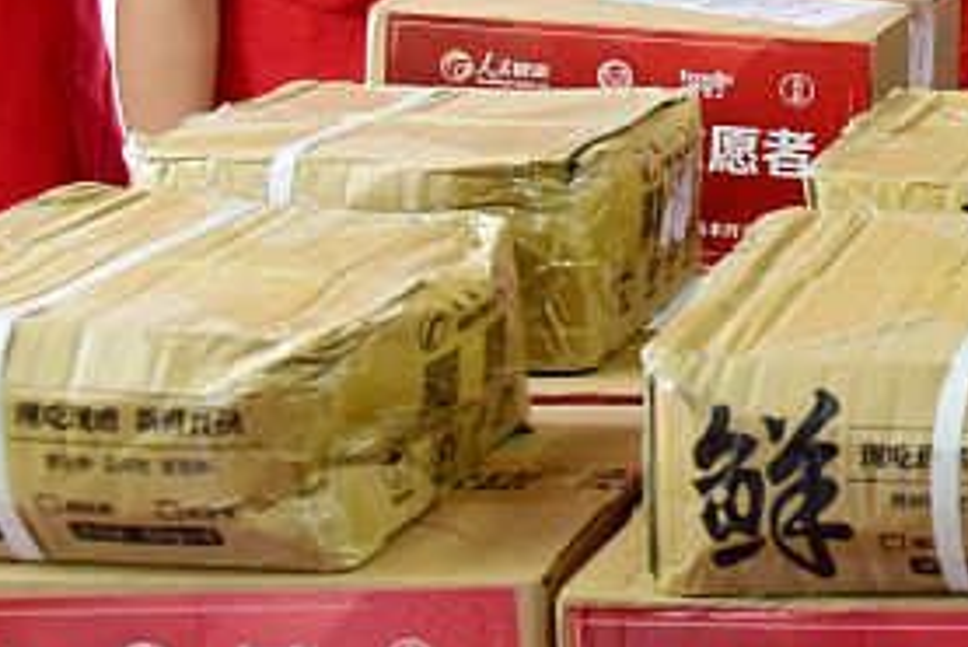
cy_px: -266
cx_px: 1744
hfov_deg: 16.4
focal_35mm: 104
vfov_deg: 12.6
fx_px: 2798
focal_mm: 24
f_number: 4.5
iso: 800
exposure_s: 1/30
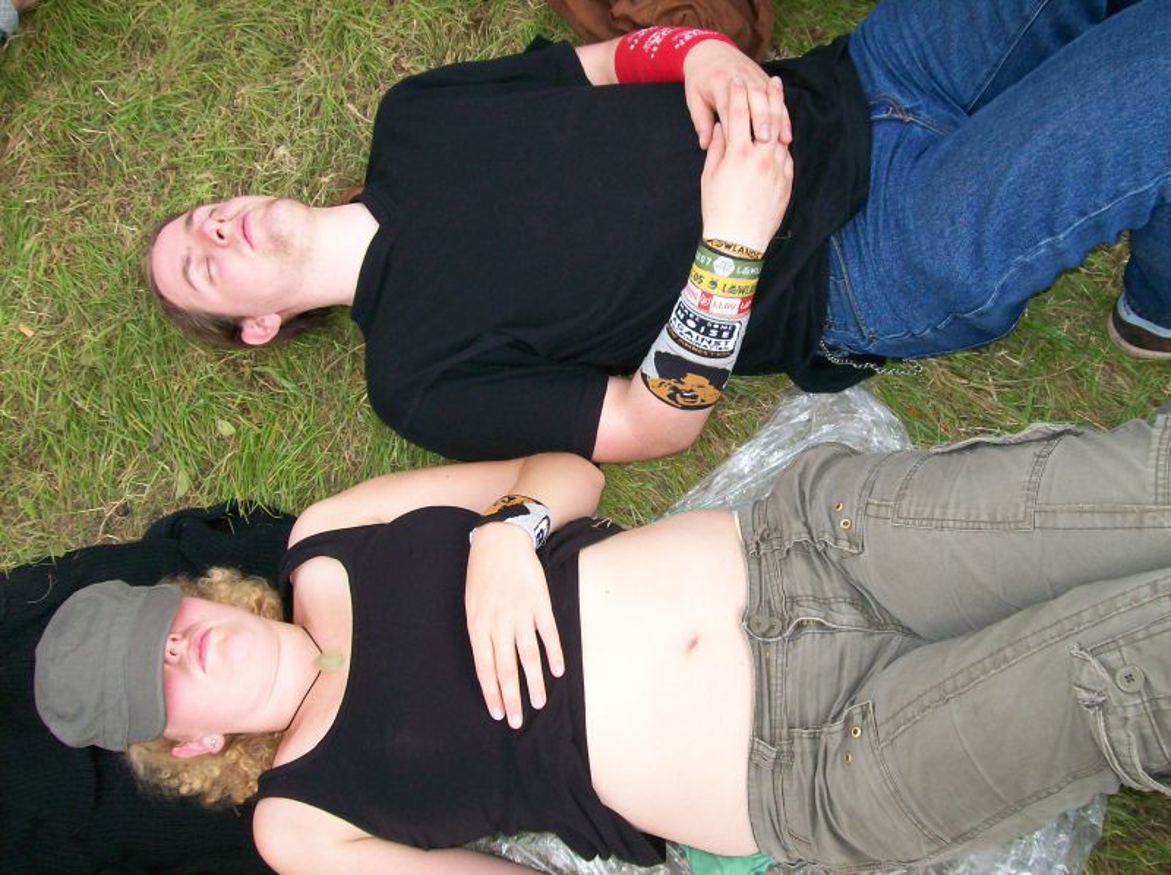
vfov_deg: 39.6
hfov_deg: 51.4
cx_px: 586
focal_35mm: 36
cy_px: 438
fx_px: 1216
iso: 80
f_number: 2.7
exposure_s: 1/486
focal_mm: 6
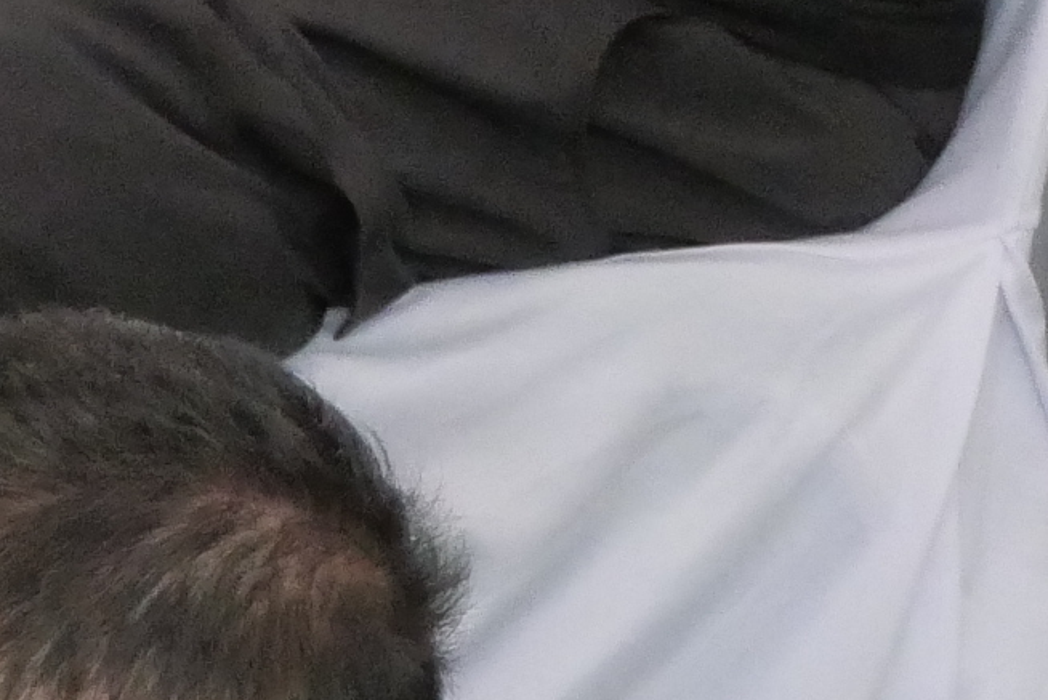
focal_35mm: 704
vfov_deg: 2.0
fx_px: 20507
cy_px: -343
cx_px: 2679
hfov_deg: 2.9
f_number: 9
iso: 3200
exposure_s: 1/640
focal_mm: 60
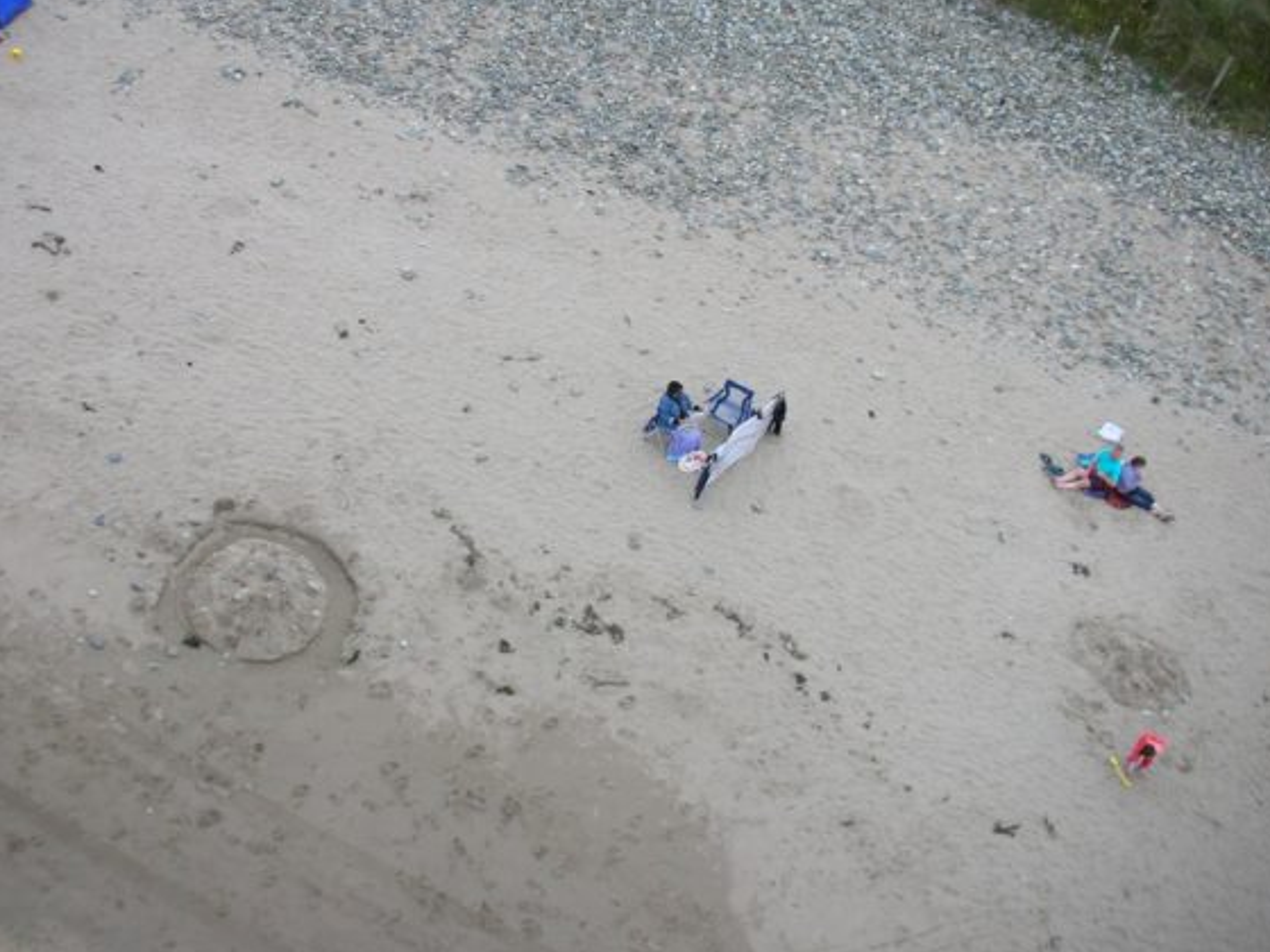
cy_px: 417
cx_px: 612
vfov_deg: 35.9
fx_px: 1468
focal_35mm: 40
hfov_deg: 46.8
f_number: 3
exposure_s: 1/166
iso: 50
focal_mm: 5.8
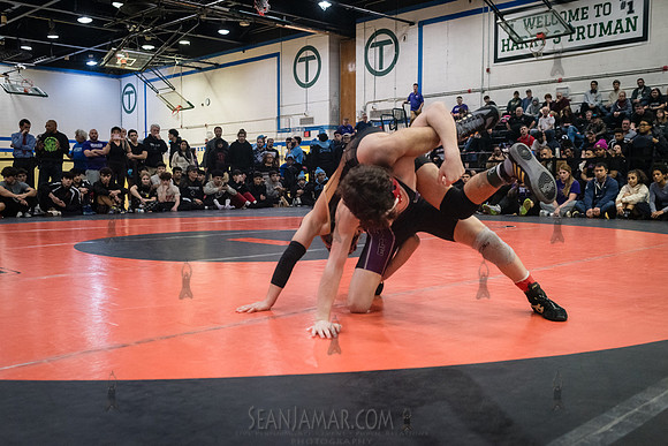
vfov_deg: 37.2
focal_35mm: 36
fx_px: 662
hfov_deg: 53.5
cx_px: 330
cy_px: 223
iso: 8000
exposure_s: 1/400
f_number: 4
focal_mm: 35
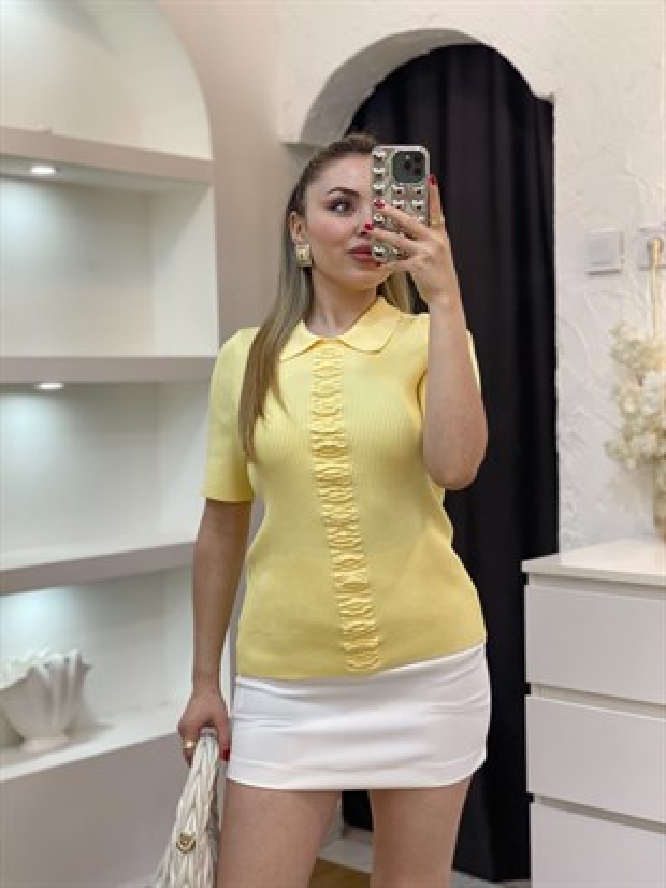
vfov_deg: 36.8
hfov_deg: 28.0
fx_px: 1333
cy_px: 444
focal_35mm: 52
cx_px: 333
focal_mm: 6
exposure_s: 1/100
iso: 80
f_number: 2
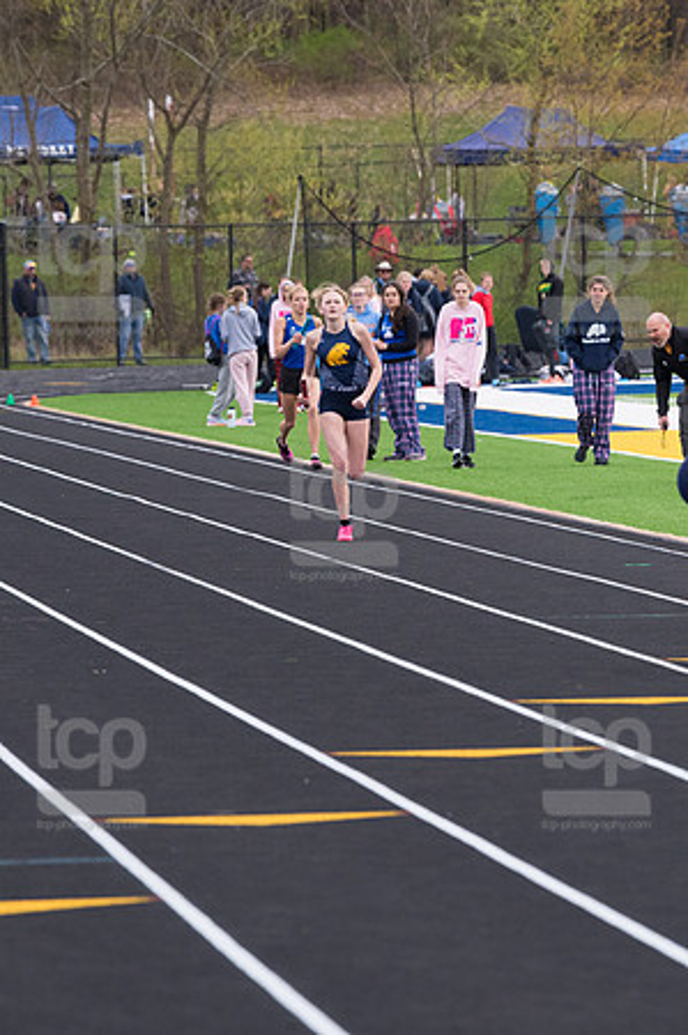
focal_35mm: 300
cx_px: 344
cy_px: 518
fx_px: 8619
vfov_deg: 6.9
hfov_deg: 4.6
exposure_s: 1/2000
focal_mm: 200
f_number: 5
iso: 1250
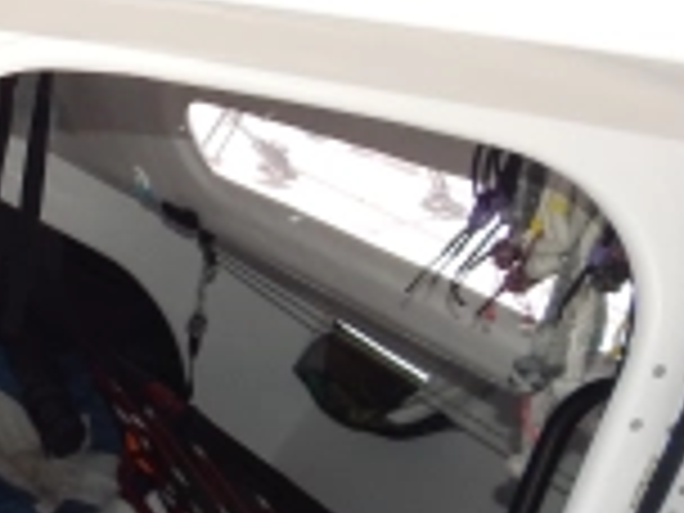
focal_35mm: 83
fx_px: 1640
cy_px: 421
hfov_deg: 18.6
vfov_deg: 17.6
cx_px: -536
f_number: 3
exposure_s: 1/640
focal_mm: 4
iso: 125
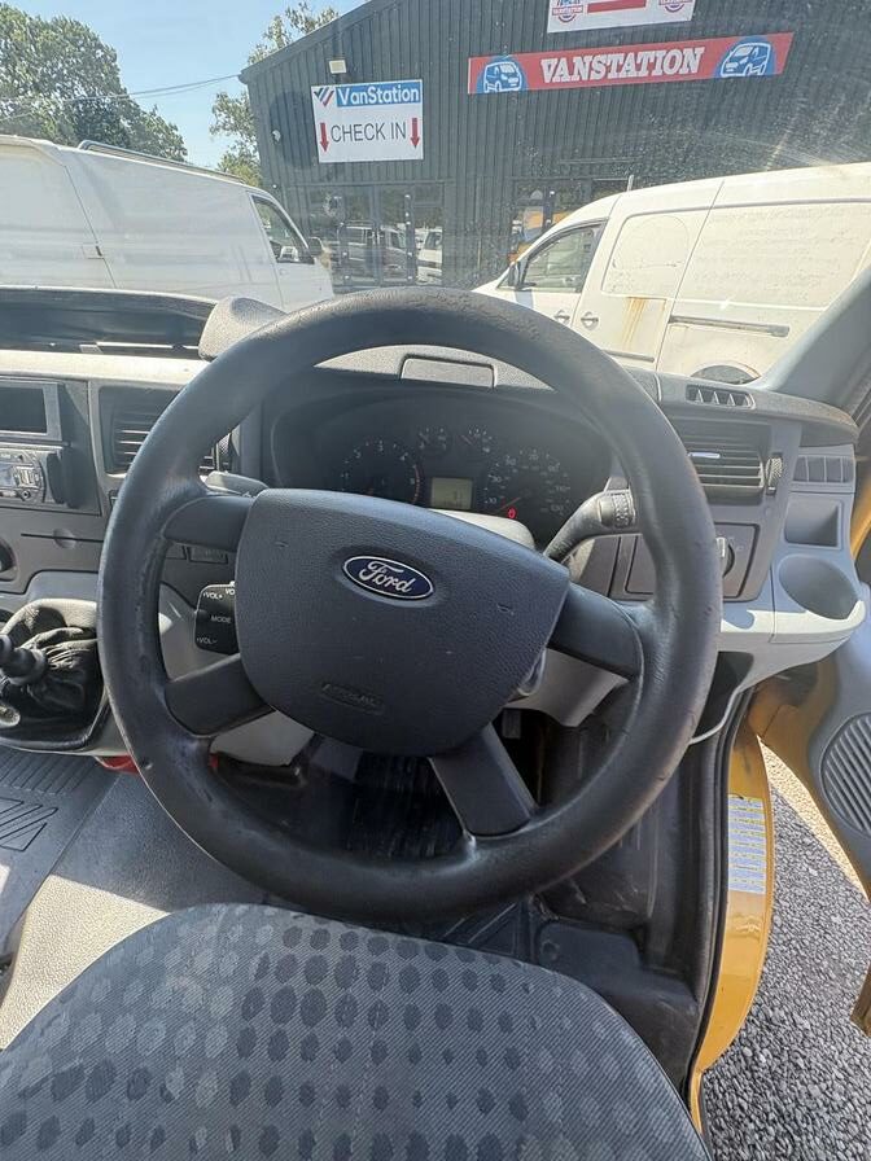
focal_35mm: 14
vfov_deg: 102.1
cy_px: 580
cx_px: 436
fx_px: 470
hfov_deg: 85.7
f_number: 2.2
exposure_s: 1/139
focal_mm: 2.22
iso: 100
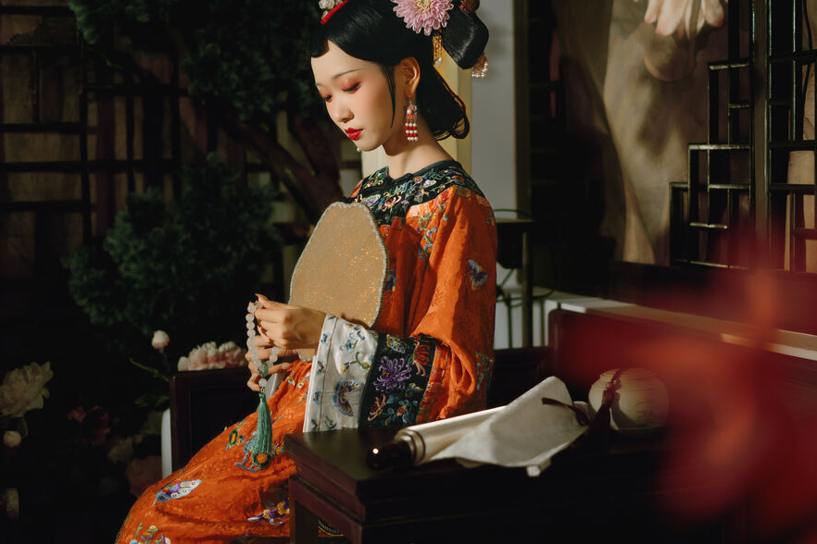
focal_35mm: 68
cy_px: 257
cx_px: 540
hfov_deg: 29.5
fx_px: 1543
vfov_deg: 20.0
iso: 100
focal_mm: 50
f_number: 2
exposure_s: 1/160
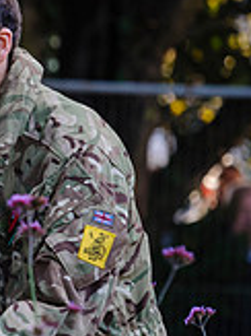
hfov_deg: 2.6
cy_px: 200
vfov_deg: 3.4
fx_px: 5615
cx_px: -224
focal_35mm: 580
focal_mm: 150
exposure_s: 1/500
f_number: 4.8
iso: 800
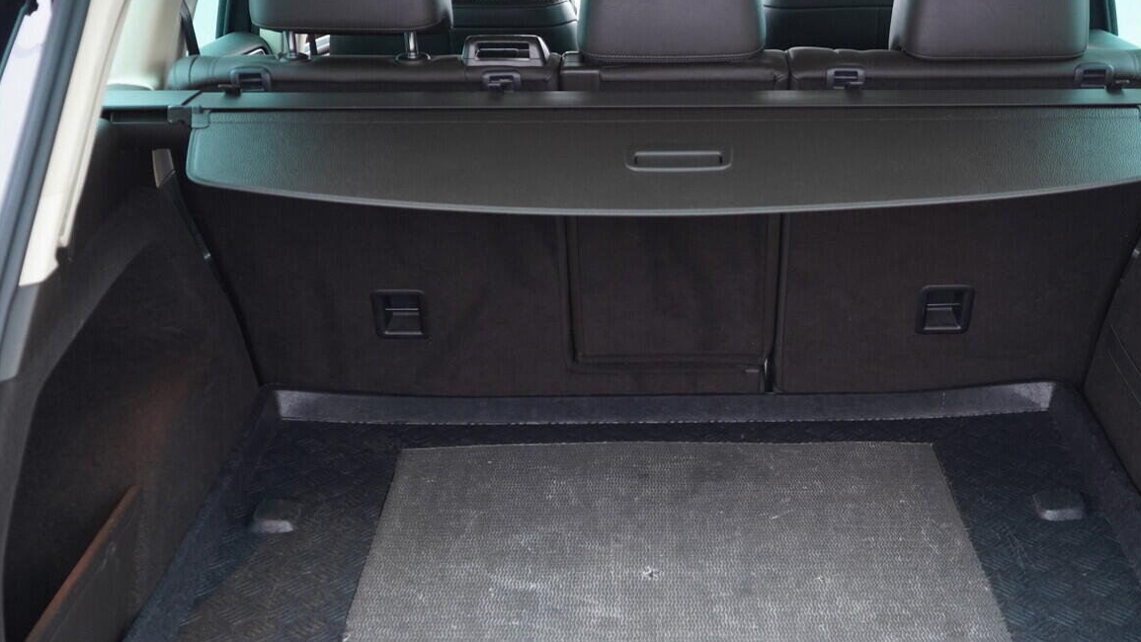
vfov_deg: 25.3
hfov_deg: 43.5
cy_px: 414
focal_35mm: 47
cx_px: 678
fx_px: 1422
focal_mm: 24
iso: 640
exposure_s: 1/40
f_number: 2.8
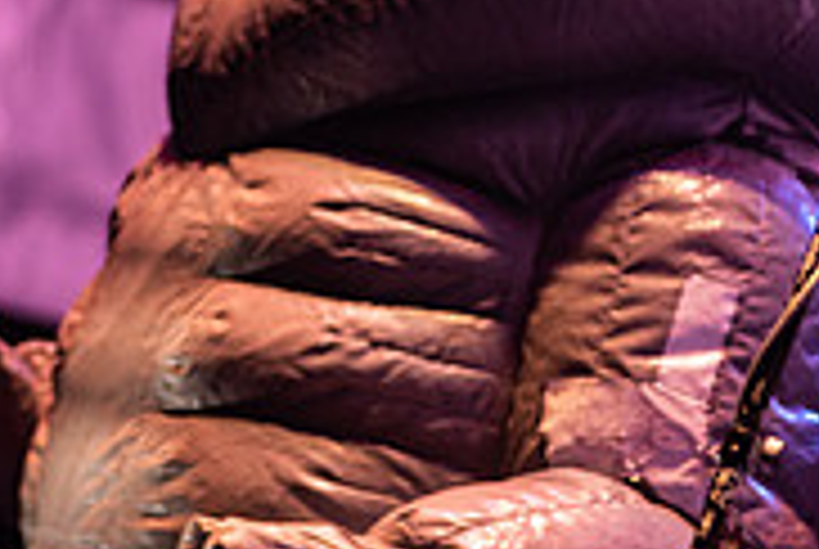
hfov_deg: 4.5
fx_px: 10505
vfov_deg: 3.0
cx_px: 459
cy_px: -101
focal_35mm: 461
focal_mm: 145
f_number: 3.5
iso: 1250
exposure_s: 1/400
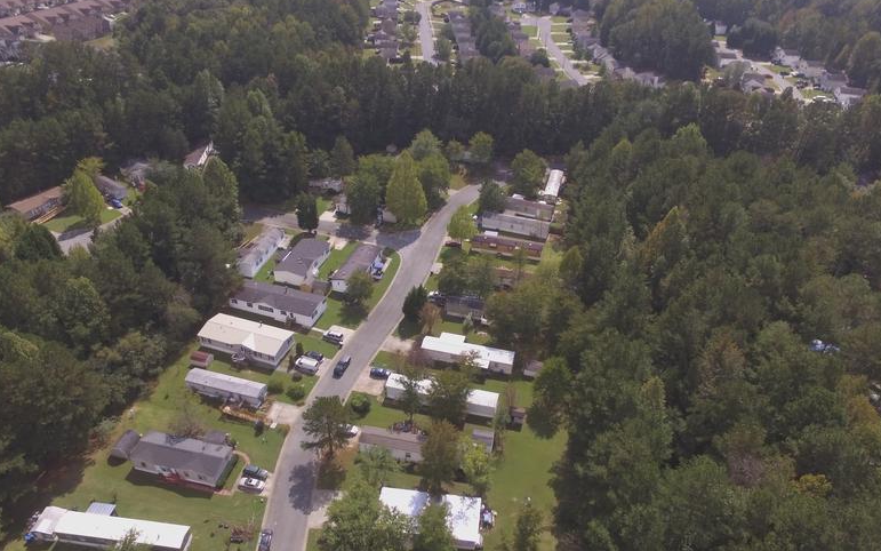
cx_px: 450
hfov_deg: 79.6
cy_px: 328
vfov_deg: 54.7
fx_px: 528
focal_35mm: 22
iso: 100
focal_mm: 3.61
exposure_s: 1/157
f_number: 2.8
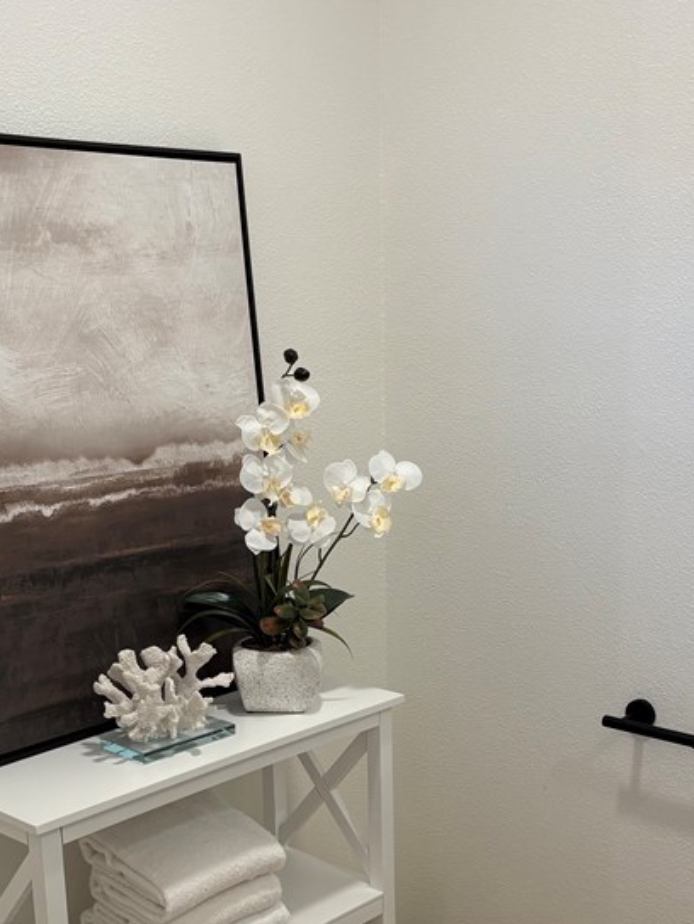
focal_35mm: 49
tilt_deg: -12.3
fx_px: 1308
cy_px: 635
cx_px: 376
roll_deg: +0.3
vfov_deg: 38.3
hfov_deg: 29.7
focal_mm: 5.96
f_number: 1.6
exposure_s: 1/120
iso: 64
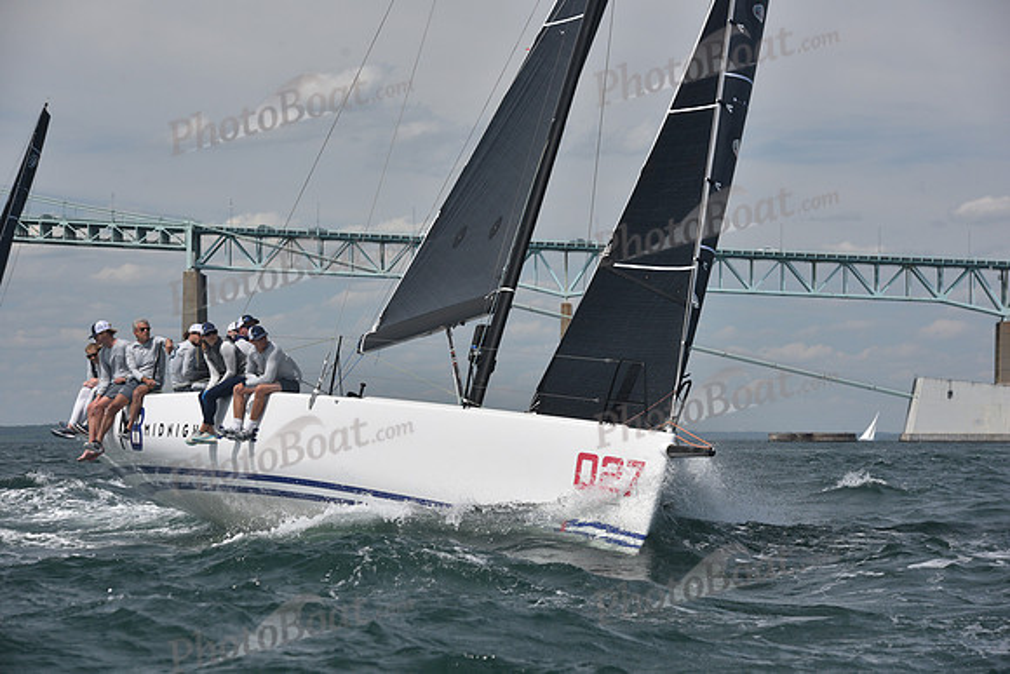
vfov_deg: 10.2
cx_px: 505
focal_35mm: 135
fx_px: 3788
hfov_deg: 15.2
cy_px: 337
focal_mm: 135
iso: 320
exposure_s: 1/800
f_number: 9
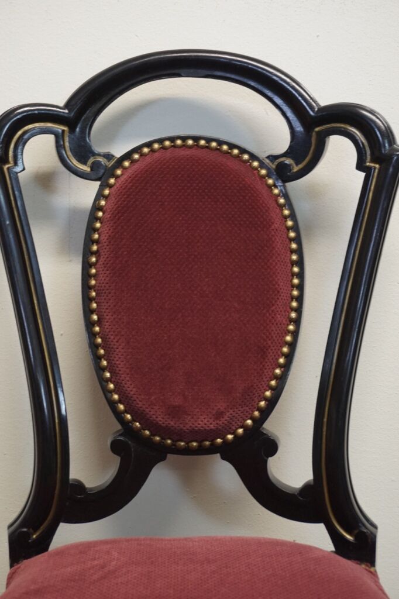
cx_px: 200
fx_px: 998
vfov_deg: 33.4
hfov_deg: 22.6
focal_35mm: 60
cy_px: 300
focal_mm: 40
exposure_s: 1/50
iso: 1000
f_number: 5.6
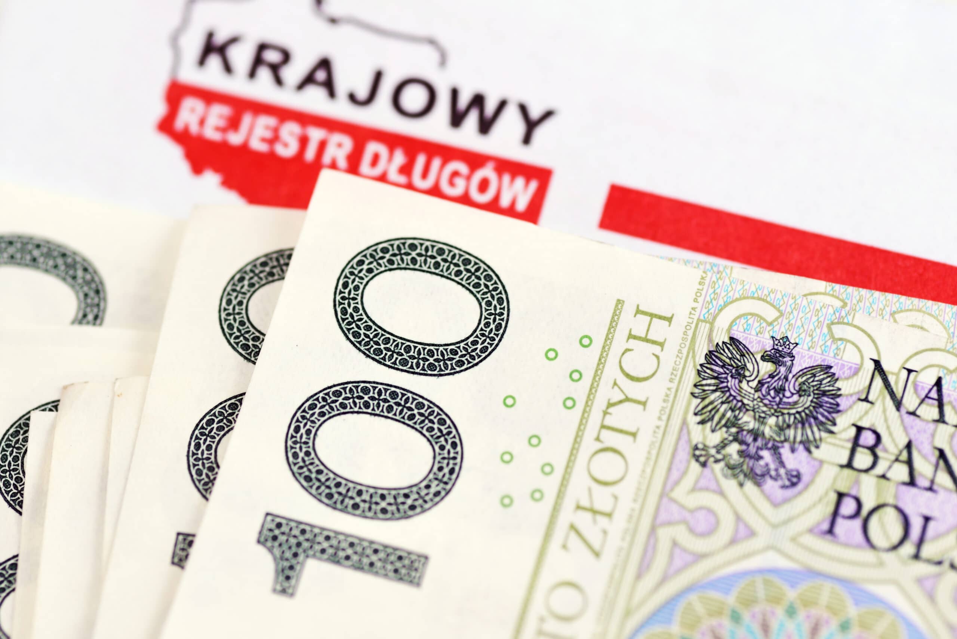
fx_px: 2659
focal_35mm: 100
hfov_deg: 20.4
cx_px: 478
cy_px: 320
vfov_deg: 13.7
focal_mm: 100
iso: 200
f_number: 6.3
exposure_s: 1/125
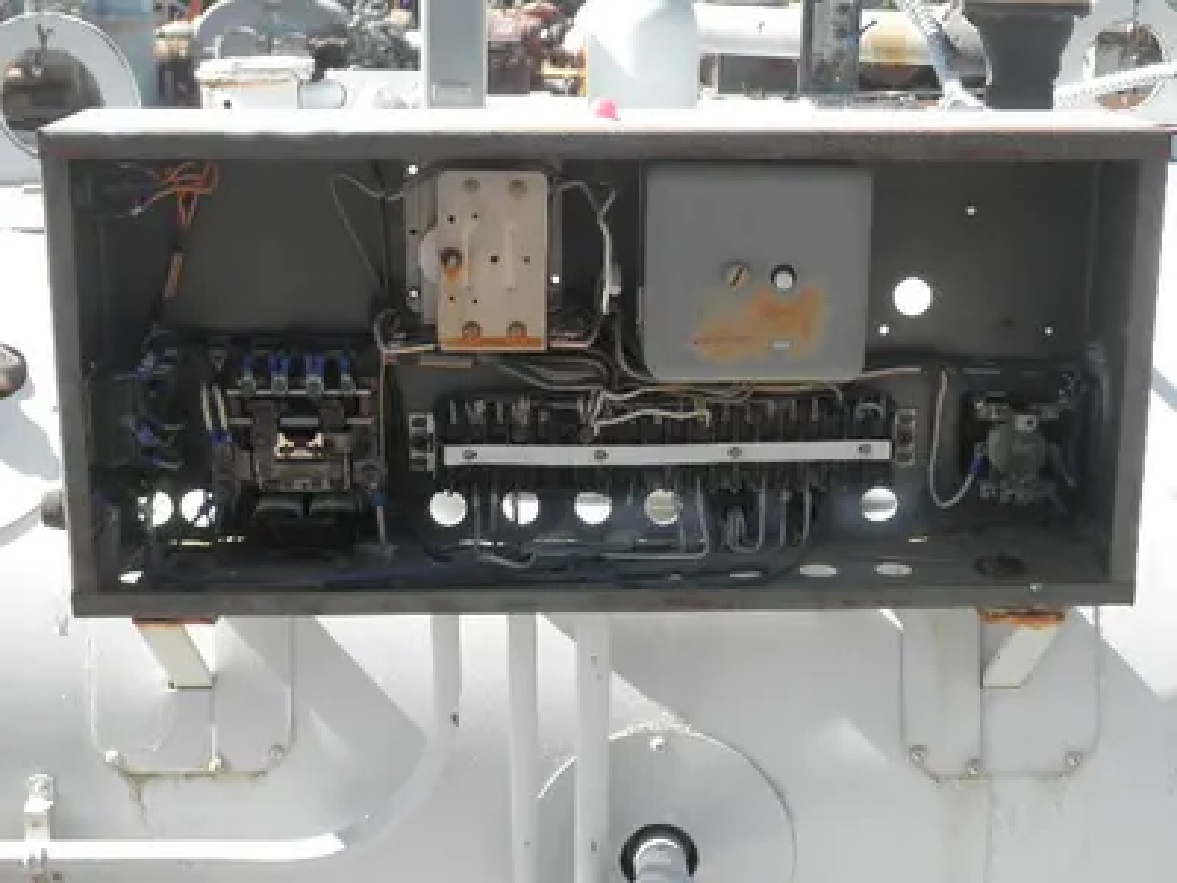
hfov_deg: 32.7
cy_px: 442
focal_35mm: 59
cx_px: 588
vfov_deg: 24.8
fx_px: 2006
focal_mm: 10.5
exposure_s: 1/200
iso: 64
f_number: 3.8
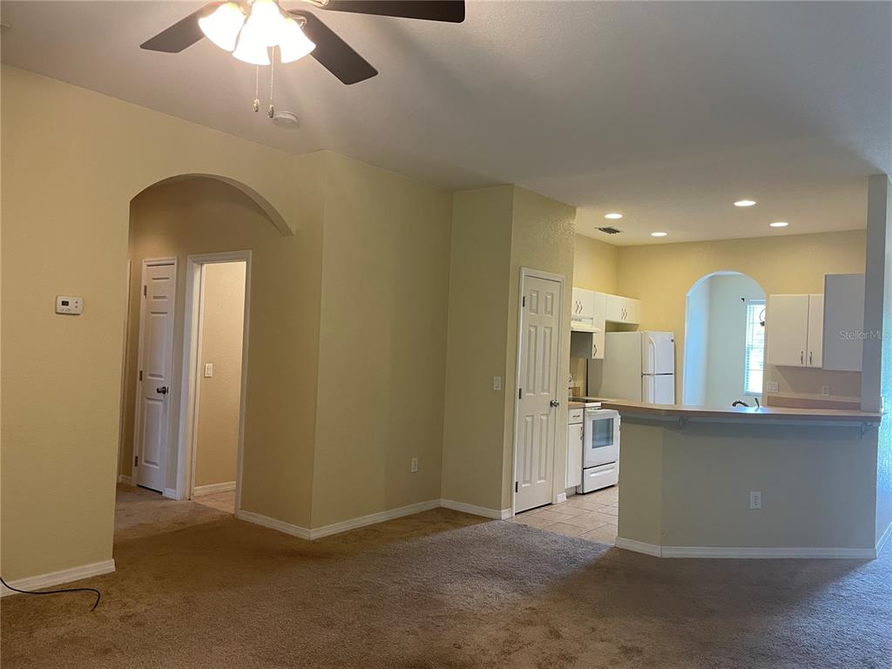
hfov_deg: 67.3
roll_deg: -2.3
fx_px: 670
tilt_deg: +1.8
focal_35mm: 26
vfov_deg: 53.1
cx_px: 446
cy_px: 334
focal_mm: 4.2
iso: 100
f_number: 1.6
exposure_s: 1/60
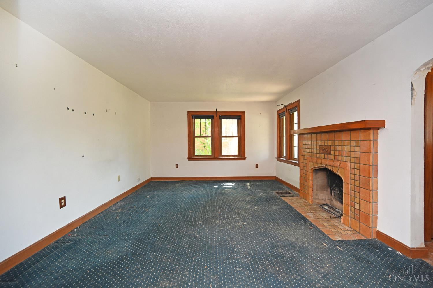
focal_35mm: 14
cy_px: 144
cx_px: 216
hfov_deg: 104.3
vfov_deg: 81.2
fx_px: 168
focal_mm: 14
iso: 560
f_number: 4
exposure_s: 1/60
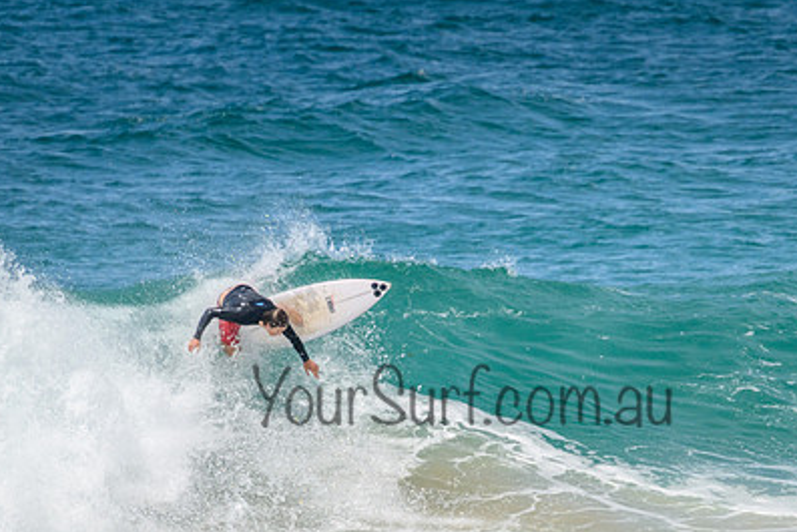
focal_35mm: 1170
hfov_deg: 1.8
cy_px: 378
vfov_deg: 1.2
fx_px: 25911
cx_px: 460
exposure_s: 1/2000
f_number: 11
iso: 640
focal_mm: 800
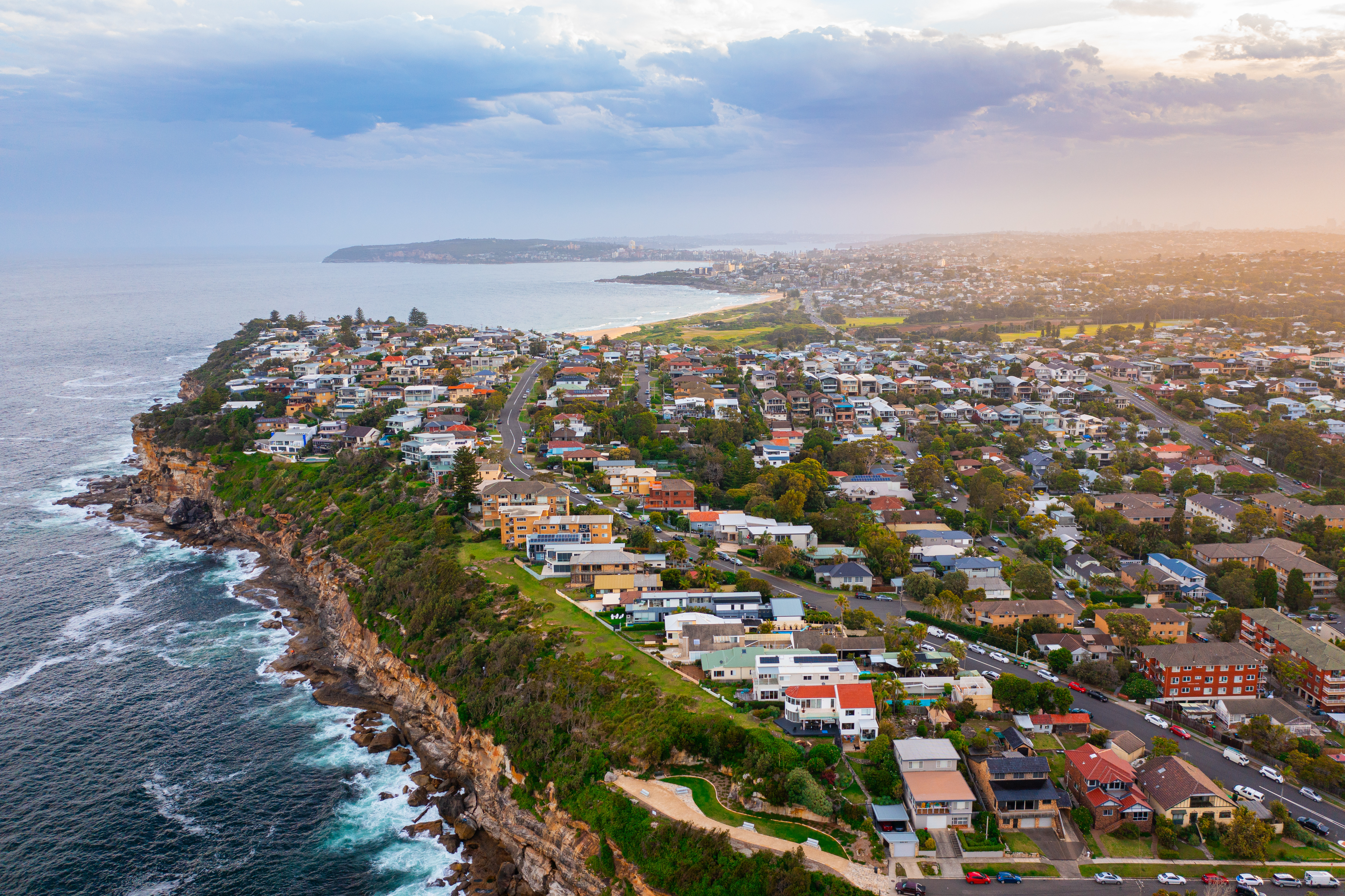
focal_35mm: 28
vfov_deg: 46.4
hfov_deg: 65.5
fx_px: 1046
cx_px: 672
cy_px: 448
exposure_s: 1/240
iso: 100
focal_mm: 10.3
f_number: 3.2
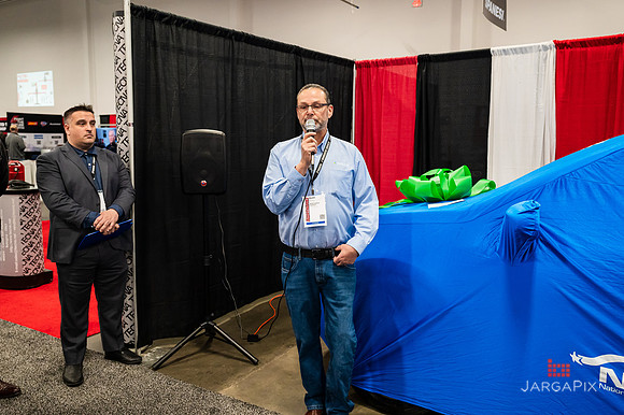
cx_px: 328
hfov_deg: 62.1
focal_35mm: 30
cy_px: 197
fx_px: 518
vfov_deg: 43.7
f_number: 4
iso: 4000
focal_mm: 28
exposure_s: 1/200
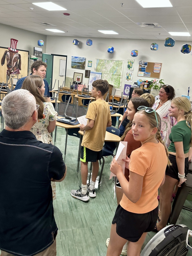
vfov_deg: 69.4
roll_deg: -7.7
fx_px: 185
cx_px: 95
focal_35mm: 25
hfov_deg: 54.9
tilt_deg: -10.7
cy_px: 128
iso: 125
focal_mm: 6.86
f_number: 1.78
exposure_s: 1/60
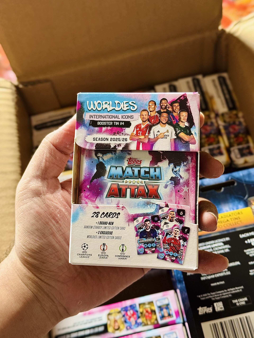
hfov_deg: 30.3
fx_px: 470
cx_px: 127
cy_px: 169
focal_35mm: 48
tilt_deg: -58.3
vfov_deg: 39.7
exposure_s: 1/52
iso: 250
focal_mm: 6.76
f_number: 1.78
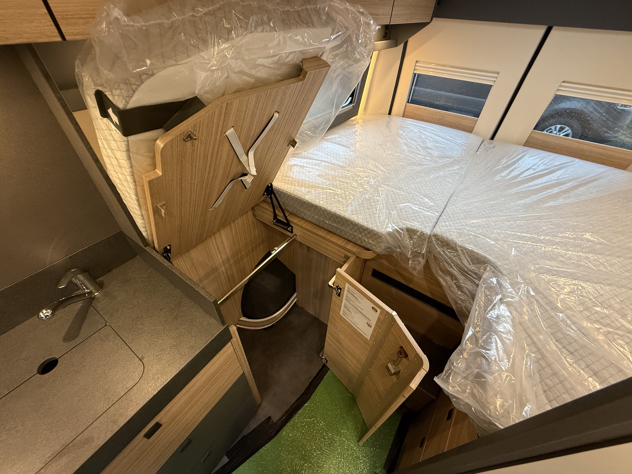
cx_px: 316
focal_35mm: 14
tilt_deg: -43.3
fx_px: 256
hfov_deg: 102.1
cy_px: 237
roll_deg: -2.8
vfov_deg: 85.7
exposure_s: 1/86
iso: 320
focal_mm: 2.22
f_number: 2.2
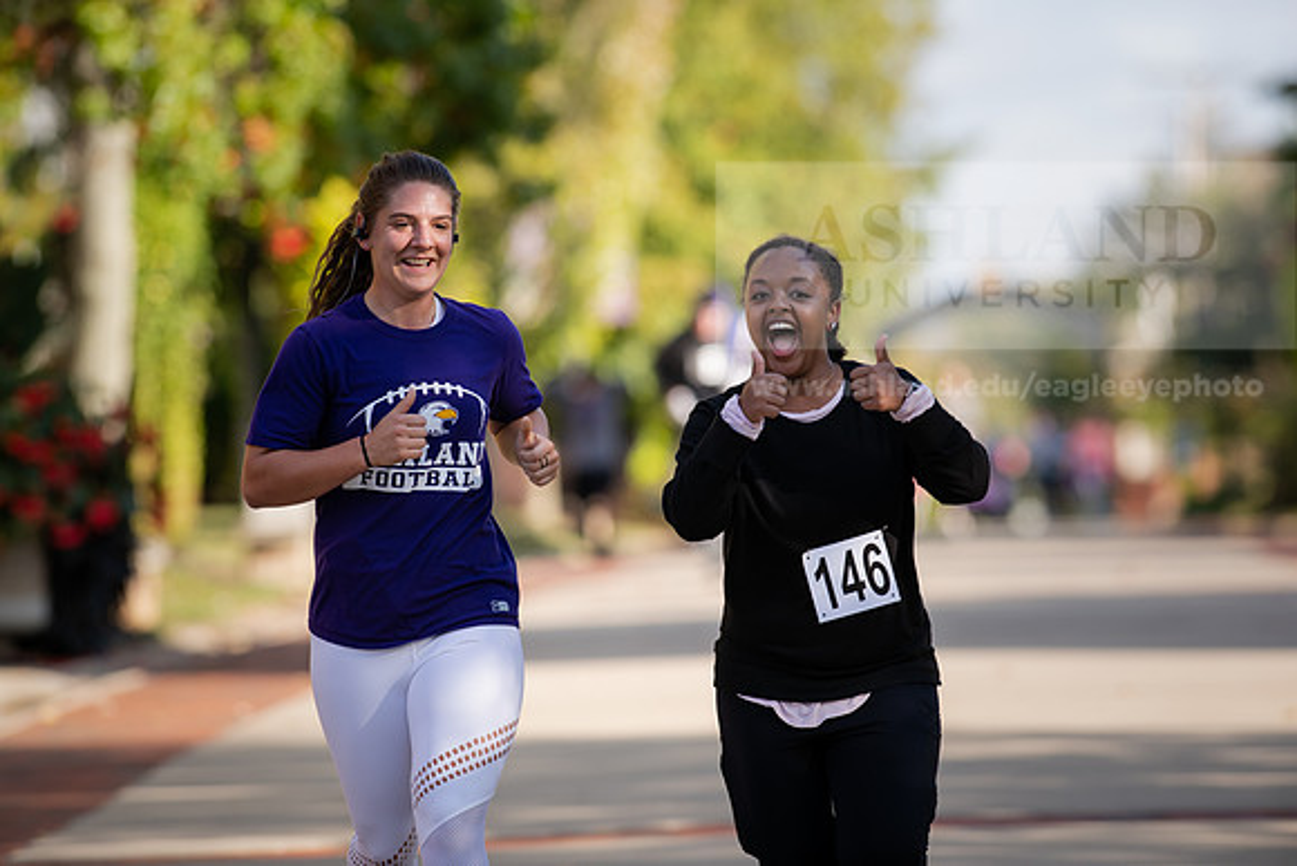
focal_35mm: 300
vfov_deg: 4.6
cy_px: 433
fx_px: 10810
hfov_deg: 6.9
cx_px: 648
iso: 200
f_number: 4.5
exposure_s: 1/500
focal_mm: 300
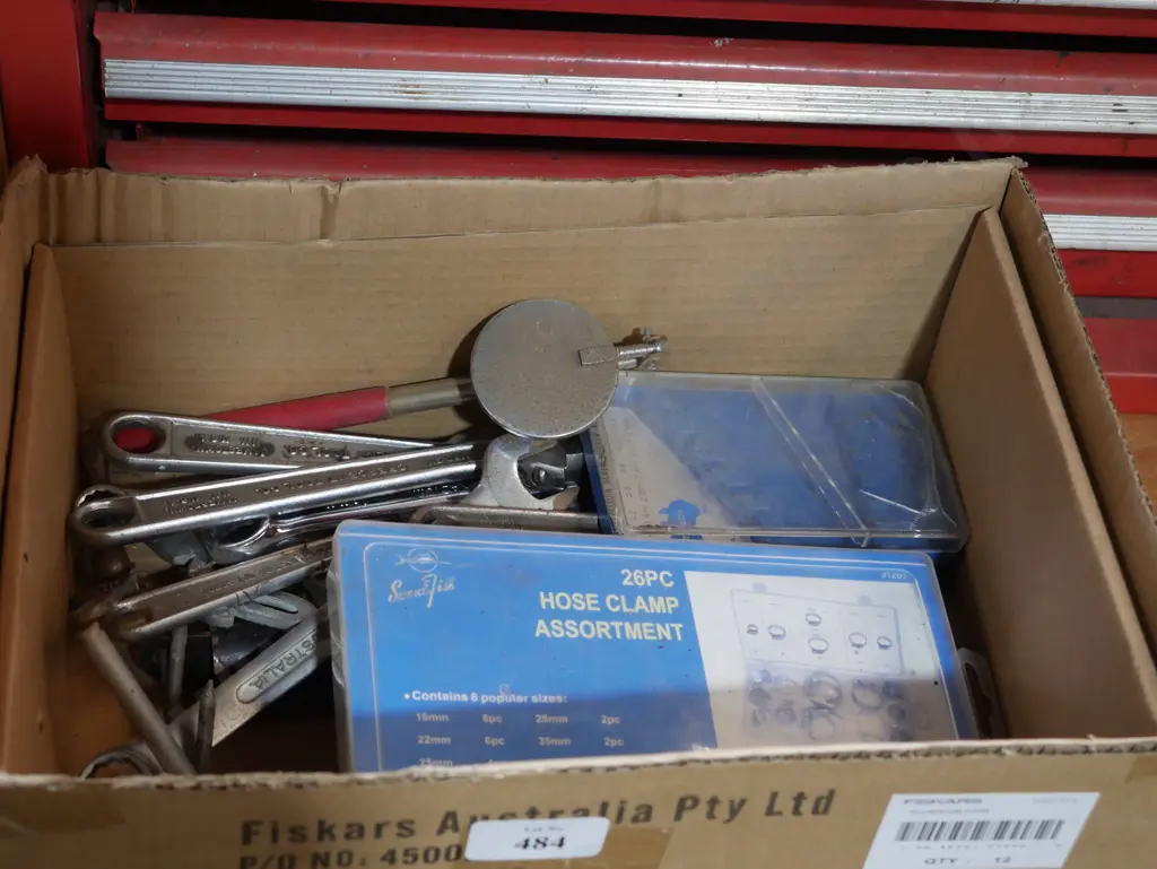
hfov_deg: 29.4
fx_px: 2207
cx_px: 578
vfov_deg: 22.3
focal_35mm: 66
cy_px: 434
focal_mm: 33
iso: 1600
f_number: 5.4
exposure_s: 1/80
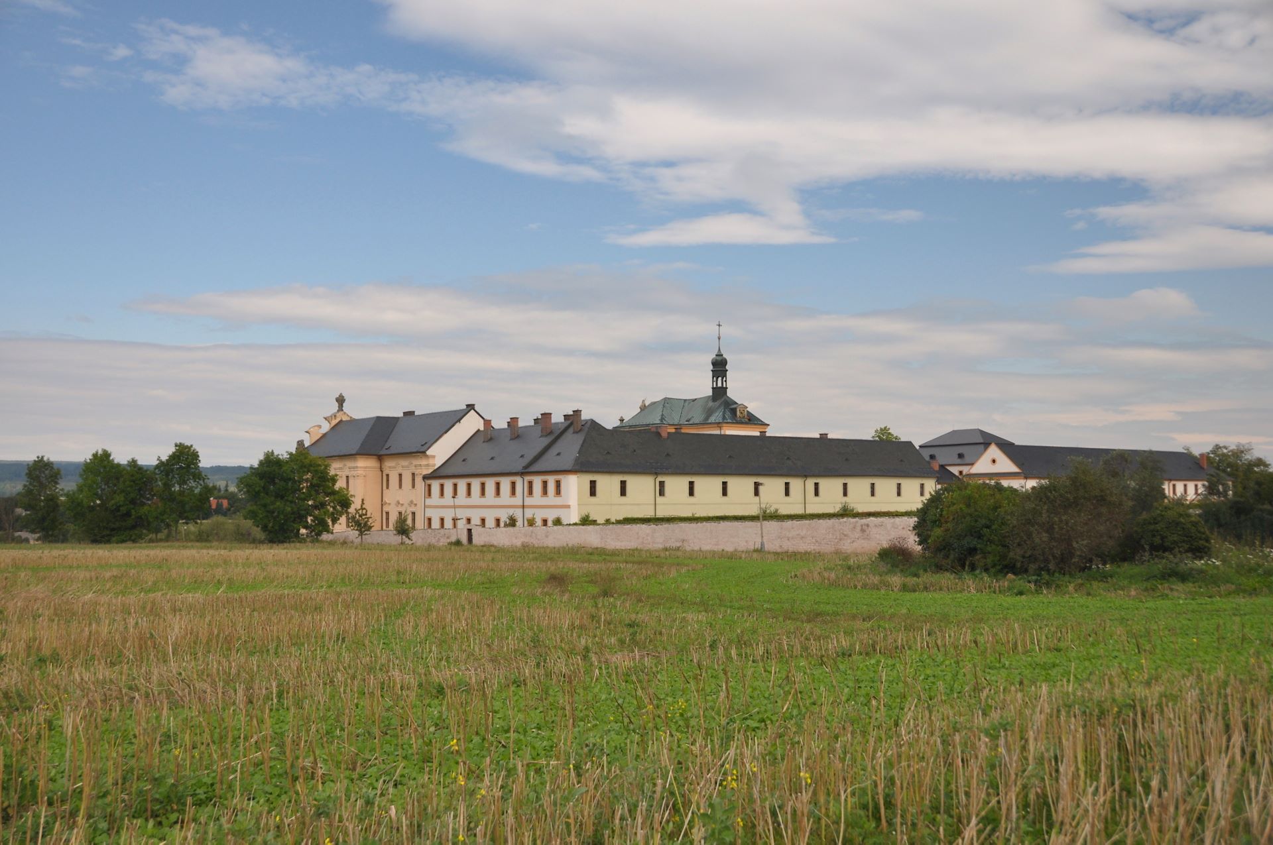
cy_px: 422
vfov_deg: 39.9
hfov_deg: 57.3
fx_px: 1165
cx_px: 636
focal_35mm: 33
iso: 320
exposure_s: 1/1000
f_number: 3.8
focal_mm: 22
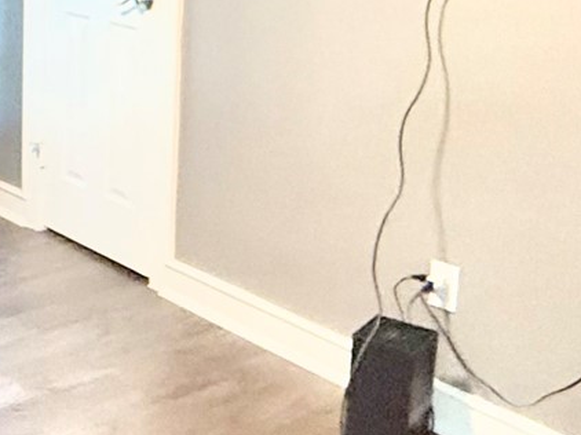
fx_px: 1141
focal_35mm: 68
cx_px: 22
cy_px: 87
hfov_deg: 27.2
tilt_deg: -12.7
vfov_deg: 21.3
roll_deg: -0.5
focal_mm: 2.22
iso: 1250
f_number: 2.2
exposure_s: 1/40
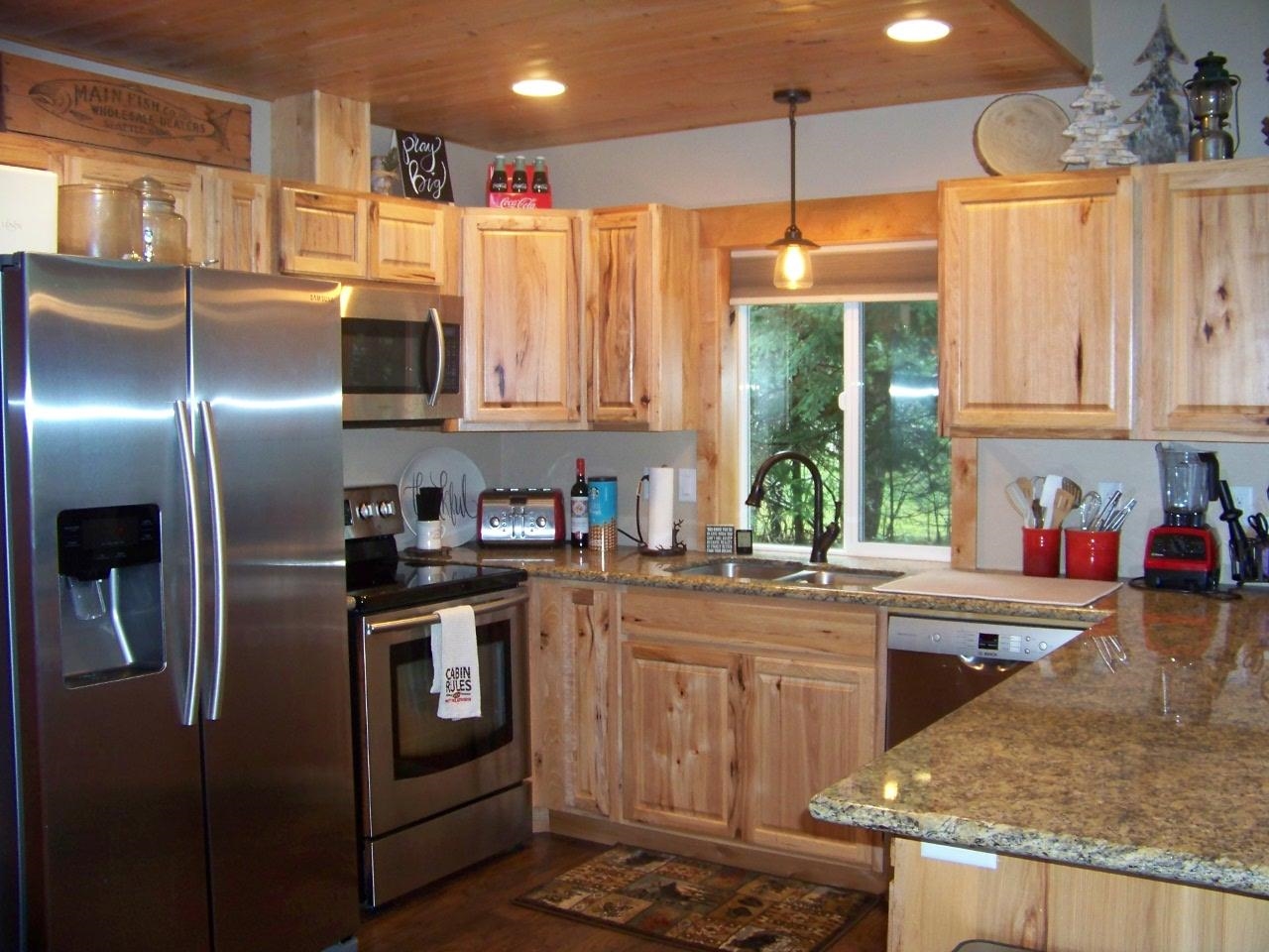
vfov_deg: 39.7
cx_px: 634
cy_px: 476
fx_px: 1320
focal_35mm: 36
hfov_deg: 51.4
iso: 200
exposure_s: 1/30
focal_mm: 5.85
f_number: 2.8
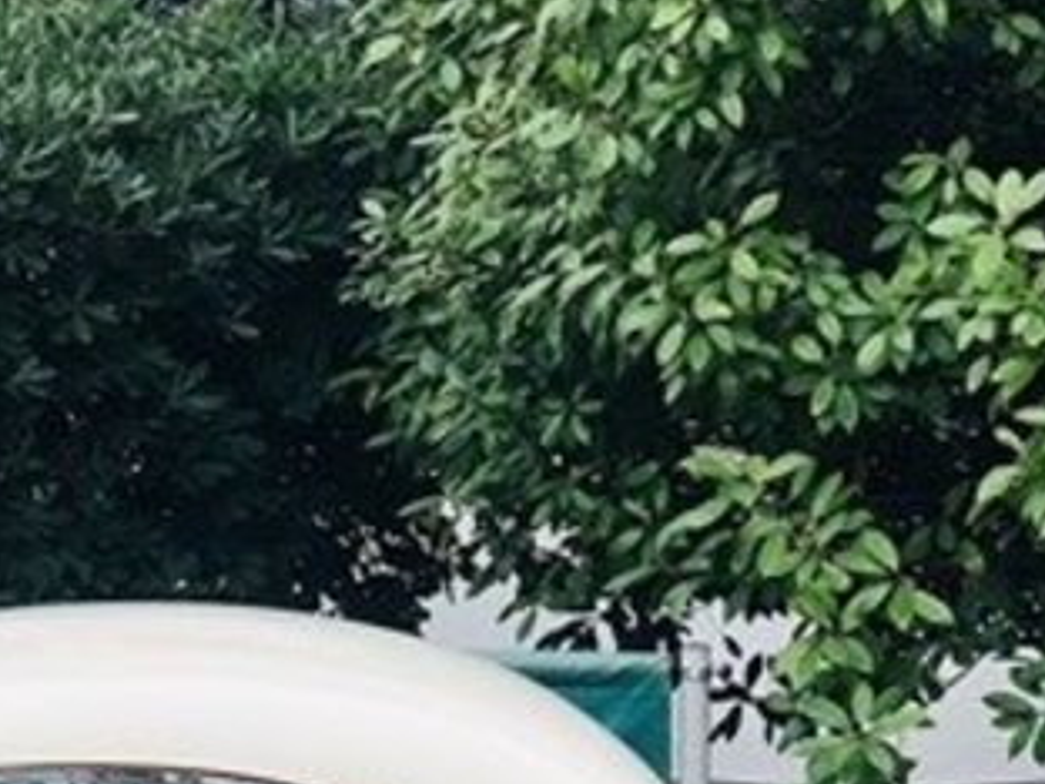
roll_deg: +0.6
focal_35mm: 200
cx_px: -198
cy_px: 1310
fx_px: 6038
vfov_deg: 7.3
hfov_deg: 9.8
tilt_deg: -9.0
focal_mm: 6
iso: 25
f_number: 2.4
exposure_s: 1/120
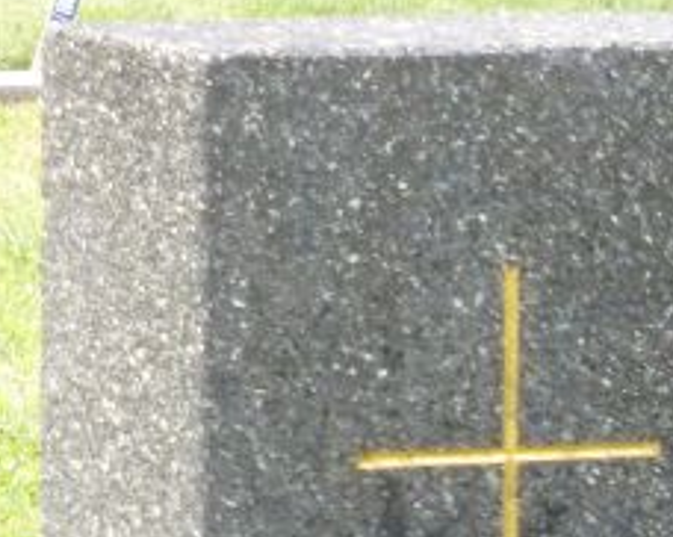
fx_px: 8796
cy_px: 744
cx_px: 1024
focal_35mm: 442
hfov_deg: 4.4
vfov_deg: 3.5
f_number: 5.4
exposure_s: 1/320
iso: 640
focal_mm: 23.1
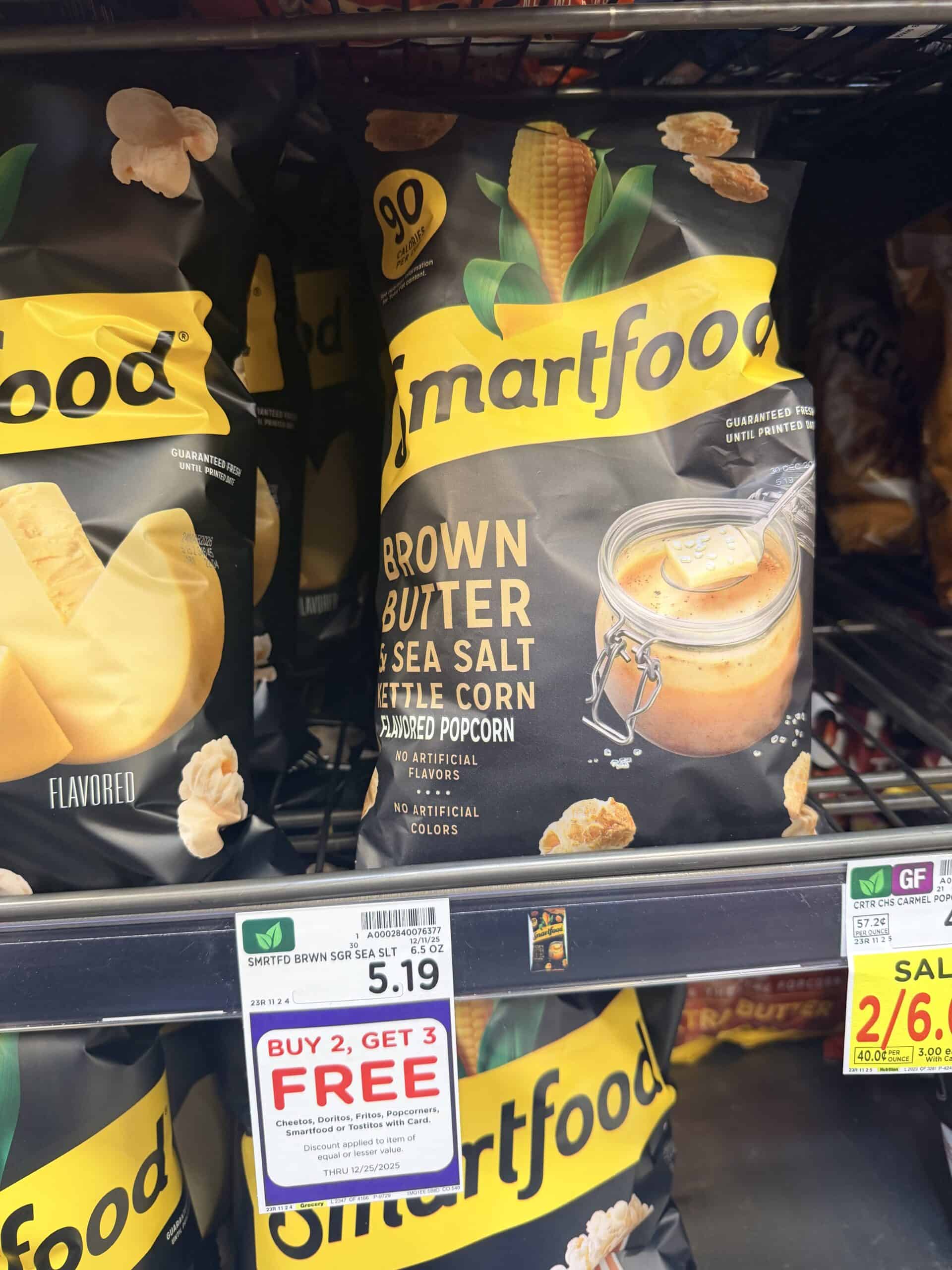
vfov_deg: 71.6
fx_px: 880
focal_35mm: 24
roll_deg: +2.5
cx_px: 476
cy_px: 635
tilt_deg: -21.2
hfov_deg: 56.8
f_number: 1.78
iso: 160
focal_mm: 6.76
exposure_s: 1/62
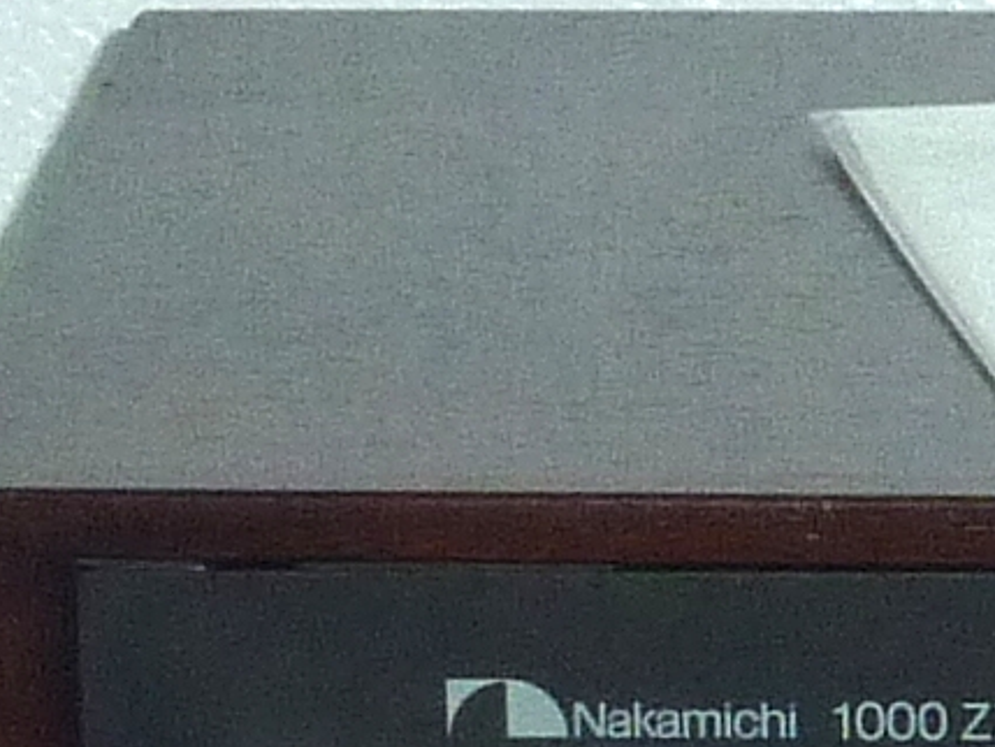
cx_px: 1932
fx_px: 16590
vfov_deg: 2.6
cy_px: 1074
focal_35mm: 577
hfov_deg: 3.4
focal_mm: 11
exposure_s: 1/30
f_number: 4.1
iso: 200
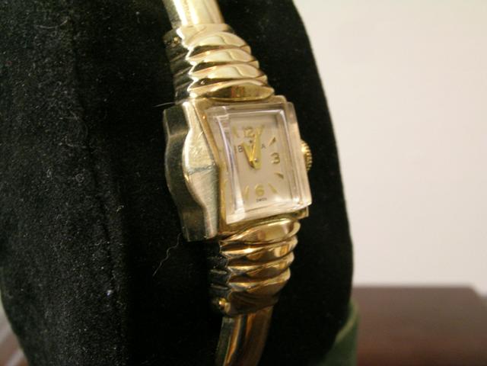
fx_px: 647
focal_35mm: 46
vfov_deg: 31.5
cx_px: 244
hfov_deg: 41.2
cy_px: 183
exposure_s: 1/4
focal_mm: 9.5
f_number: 5.9
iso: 200
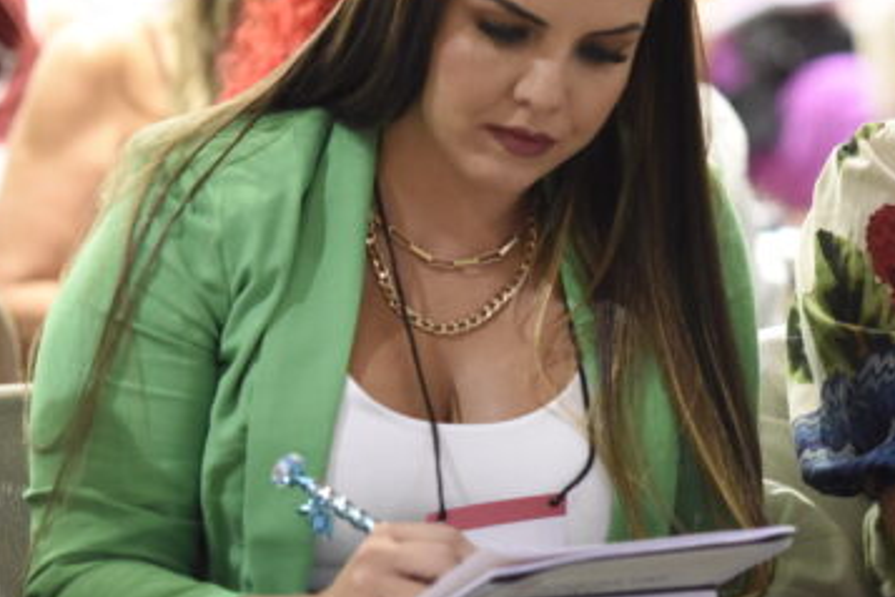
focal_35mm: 226
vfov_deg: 6.1
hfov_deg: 9.1
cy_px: 324
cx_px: 574
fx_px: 5618
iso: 5000
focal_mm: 105
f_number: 3.3
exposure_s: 1/30
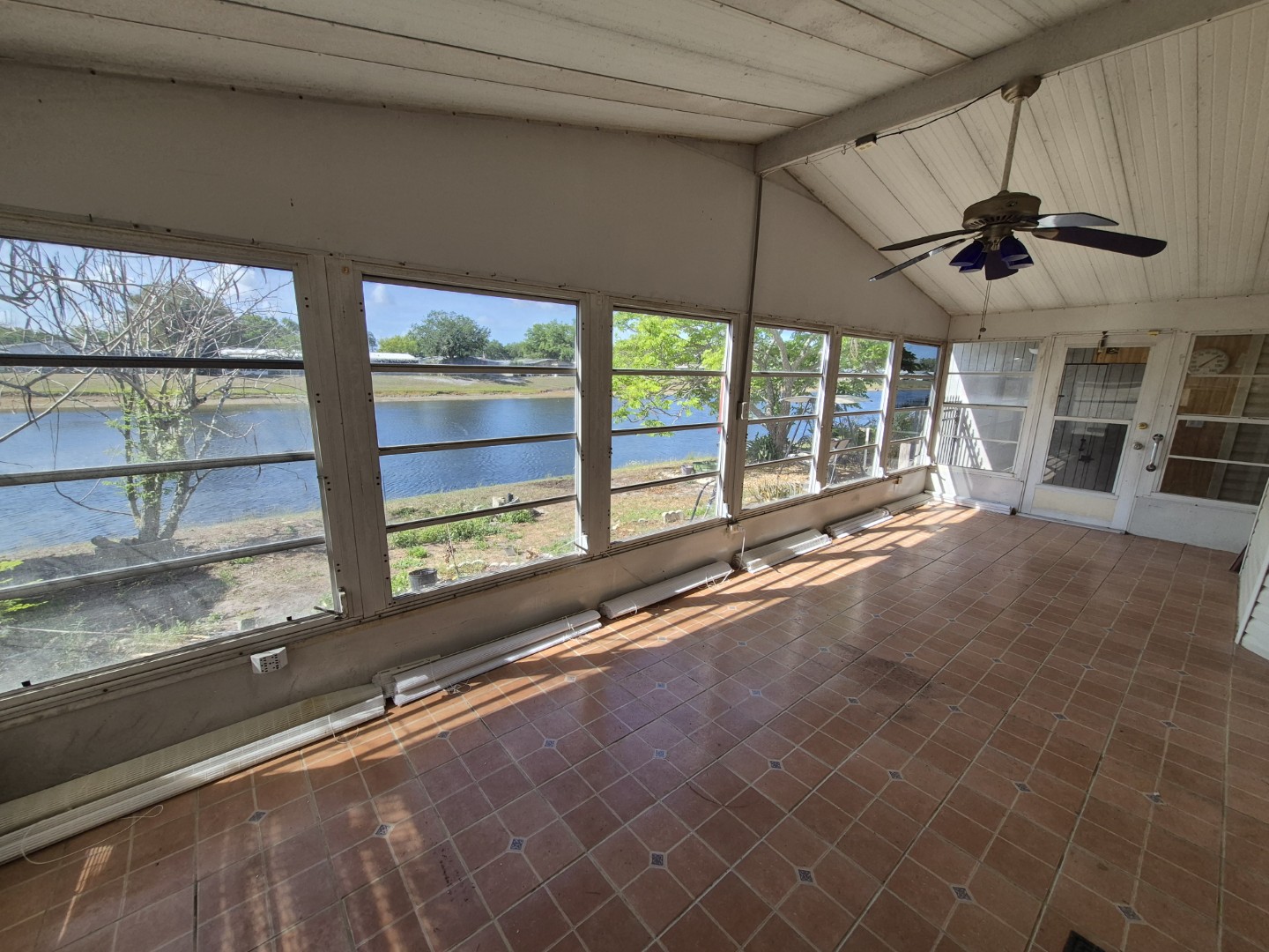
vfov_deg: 89.9
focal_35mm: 13
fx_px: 477
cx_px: 634
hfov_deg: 106.2
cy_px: 476
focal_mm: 1.74
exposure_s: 1/442
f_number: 2.2
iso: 40
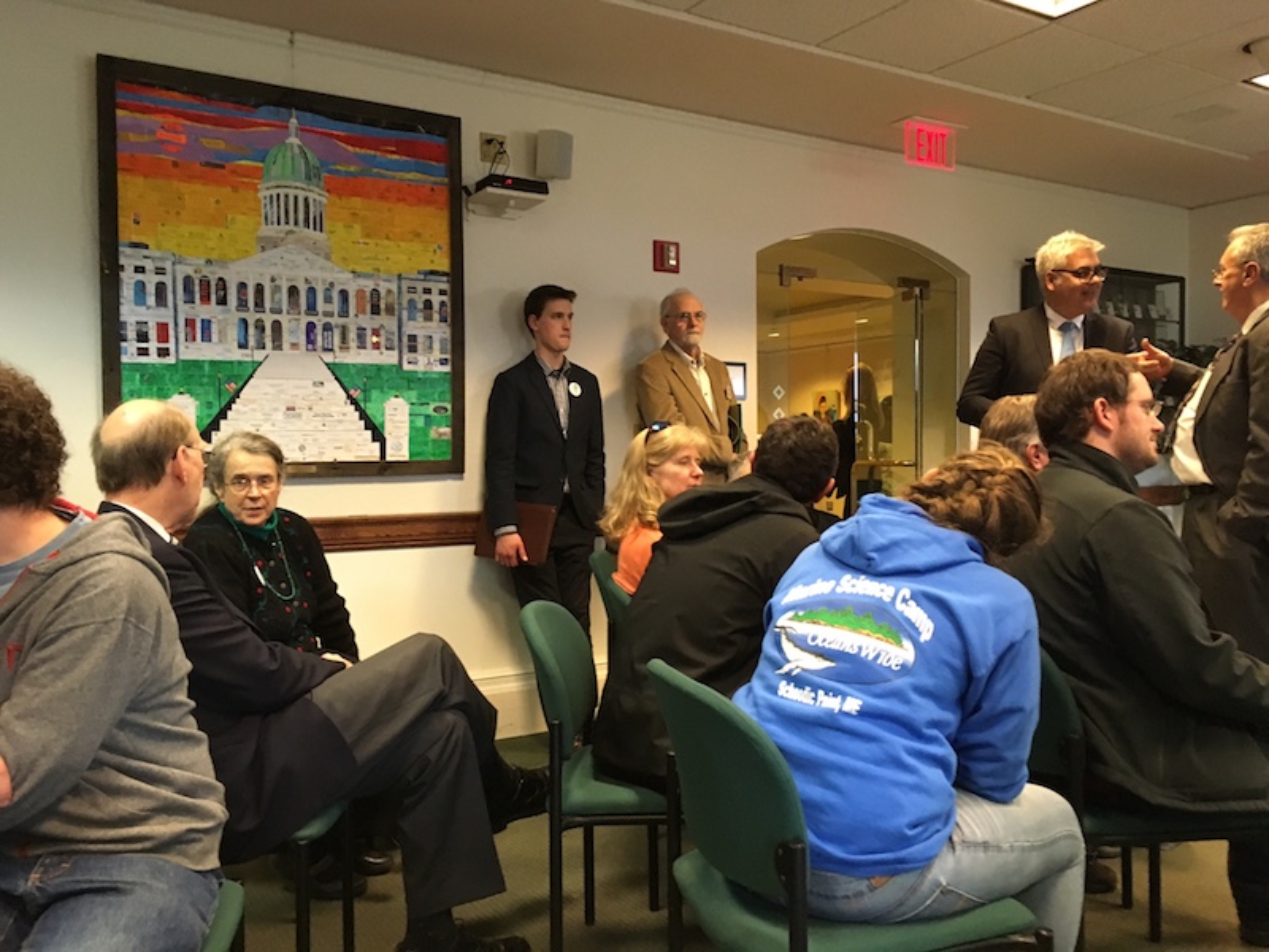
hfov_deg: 61.7
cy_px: 476
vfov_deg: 48.2
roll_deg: +1.3
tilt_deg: +0.6
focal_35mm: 29
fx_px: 1063
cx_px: 634
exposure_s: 1/30
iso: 200
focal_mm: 4.15
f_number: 2.2
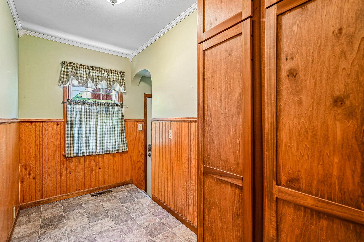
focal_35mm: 16
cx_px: 182
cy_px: 121
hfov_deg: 95.0
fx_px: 167
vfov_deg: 72.0
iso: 400
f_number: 4.8
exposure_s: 1/4
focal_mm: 16.5
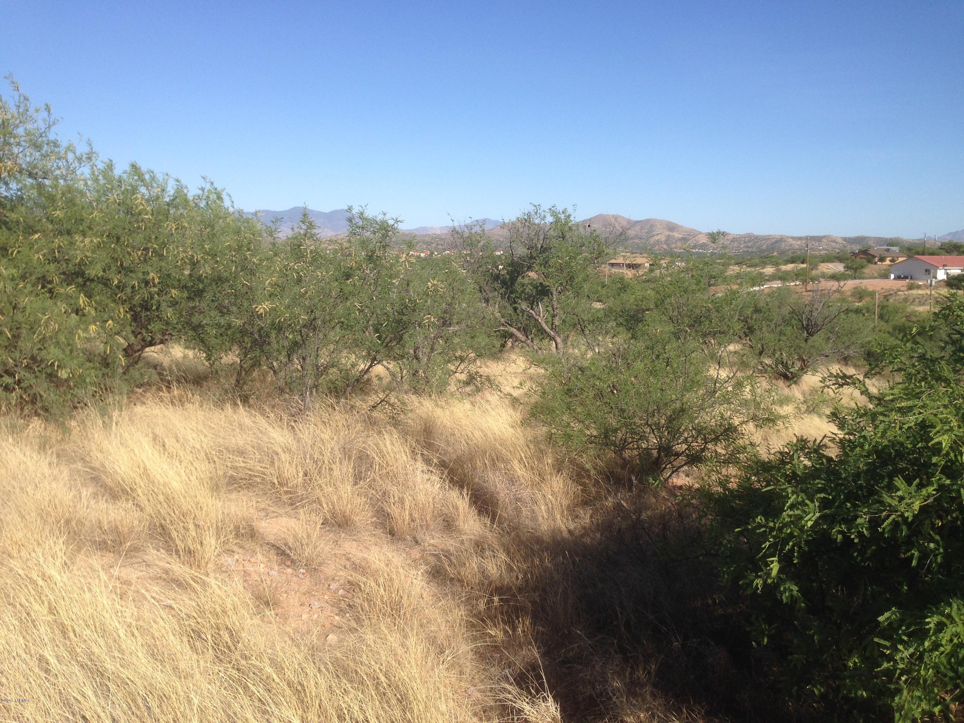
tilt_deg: -8.5
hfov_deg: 55.4
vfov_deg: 42.9
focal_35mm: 33
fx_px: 919
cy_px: 362
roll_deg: +0.9
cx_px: 482
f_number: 2.4
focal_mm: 4.12
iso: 50
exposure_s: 1/1427
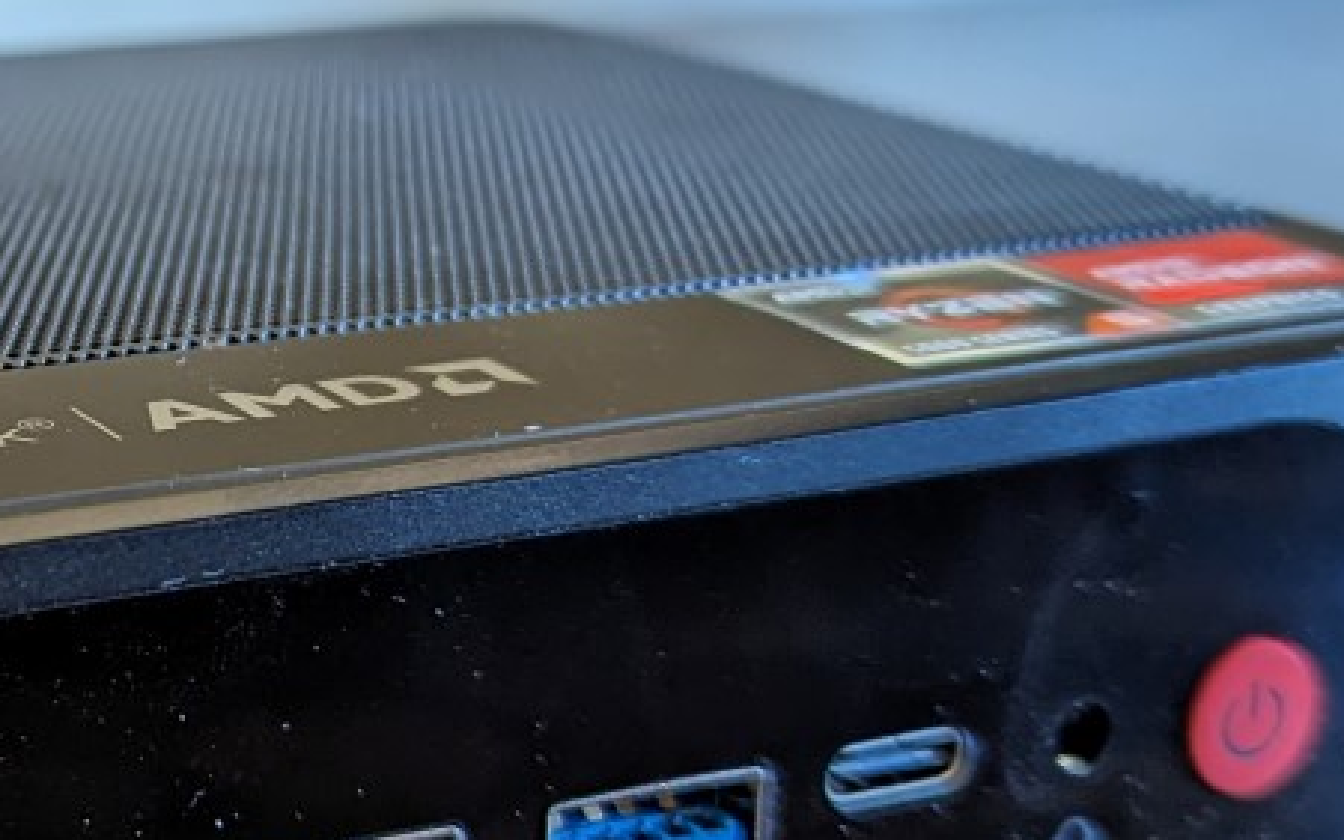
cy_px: 286
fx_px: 2967
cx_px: -33
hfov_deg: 24.3
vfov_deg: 16.1
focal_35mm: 81
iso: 101
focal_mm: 6.81
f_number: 1.85
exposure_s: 1/23.8
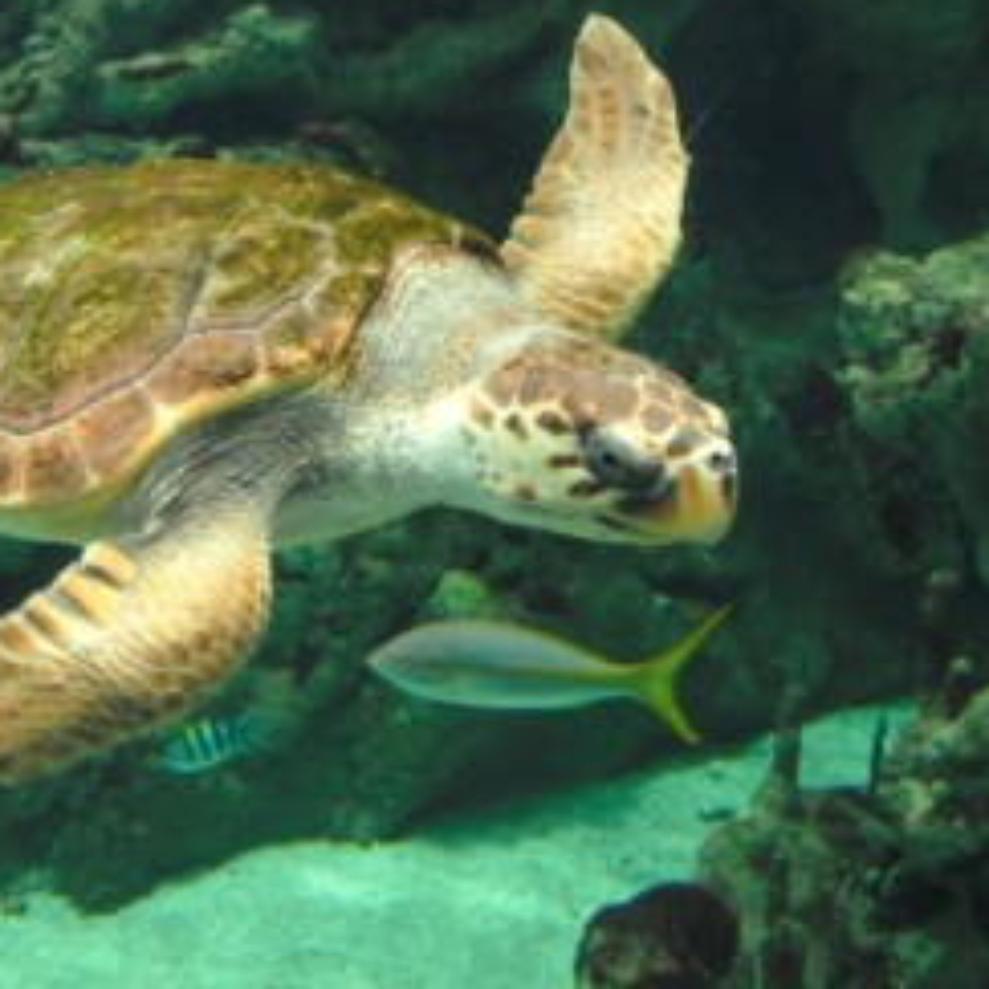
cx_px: 151
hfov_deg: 34.6
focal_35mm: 47
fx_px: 1519
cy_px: 427
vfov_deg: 36.0
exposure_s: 1/60
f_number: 6.3
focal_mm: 20
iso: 800
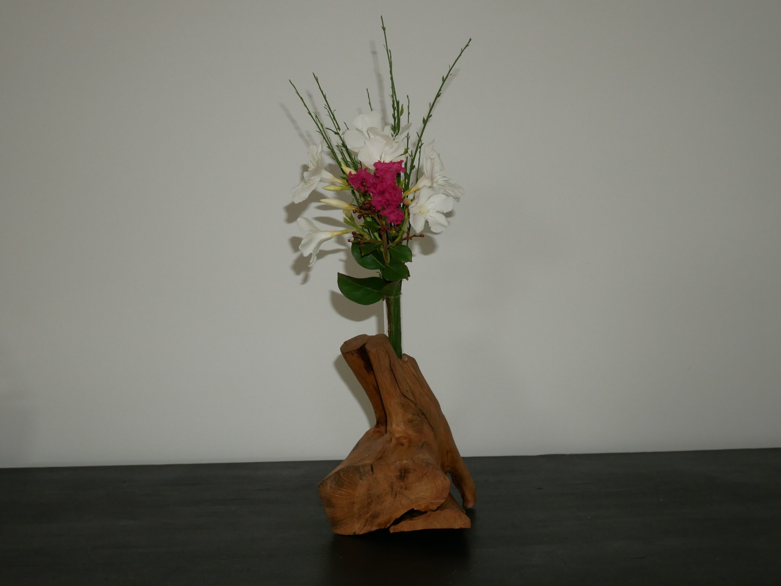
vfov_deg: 36.0
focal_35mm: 40
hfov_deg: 46.8
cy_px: 293
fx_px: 903
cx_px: 390
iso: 800
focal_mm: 20
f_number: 4.6
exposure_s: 1/60
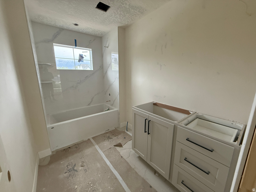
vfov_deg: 85.7
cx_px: 128
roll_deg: +1.0
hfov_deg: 102.1
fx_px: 104
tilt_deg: -11.5
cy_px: 96
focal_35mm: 14
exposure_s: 1/98
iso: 400
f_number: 2.2
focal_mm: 2.22
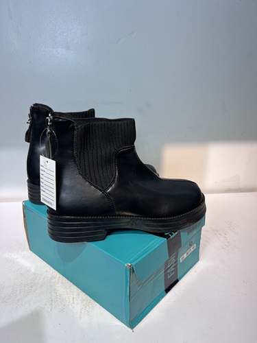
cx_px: 128
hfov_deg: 53.1
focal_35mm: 26
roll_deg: +1.2
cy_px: 172
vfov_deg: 67.3
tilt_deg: -19.3
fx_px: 257
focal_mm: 5.7
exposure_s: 1/151
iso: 32
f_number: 1.5
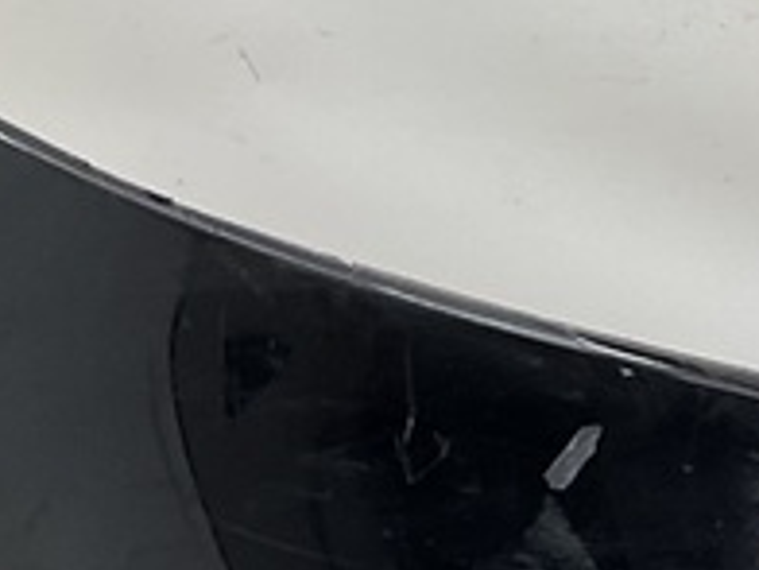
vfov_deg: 10.0
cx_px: 1530
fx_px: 3267
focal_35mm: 149
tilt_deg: -8.9
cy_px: 310
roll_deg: -0.7
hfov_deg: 11.8
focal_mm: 3
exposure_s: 1/100
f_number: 1.8
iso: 20
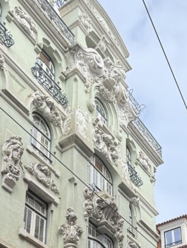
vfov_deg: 27.3
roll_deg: -0.4
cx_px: 111
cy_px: 293
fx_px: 453
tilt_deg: +26.6
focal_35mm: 63
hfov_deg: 23.3
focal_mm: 6.76
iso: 100
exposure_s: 1/1211
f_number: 1.78
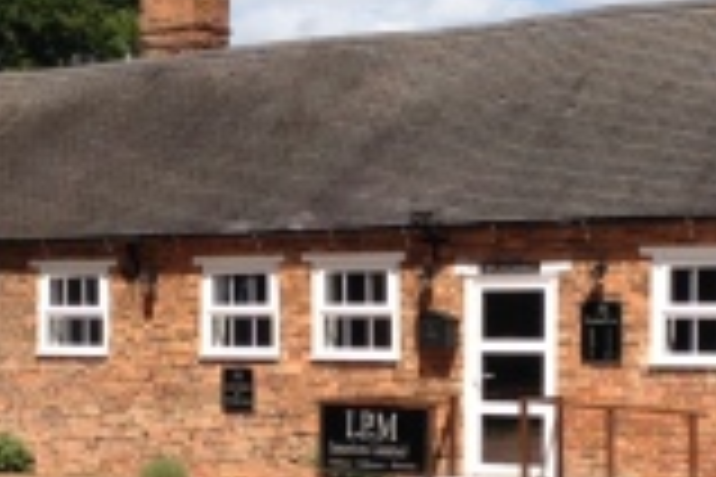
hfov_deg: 17.5
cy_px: 364
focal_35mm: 117
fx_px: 2327
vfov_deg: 11.7
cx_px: 419
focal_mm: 4.28
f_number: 2.4
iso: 64
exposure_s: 1/1727
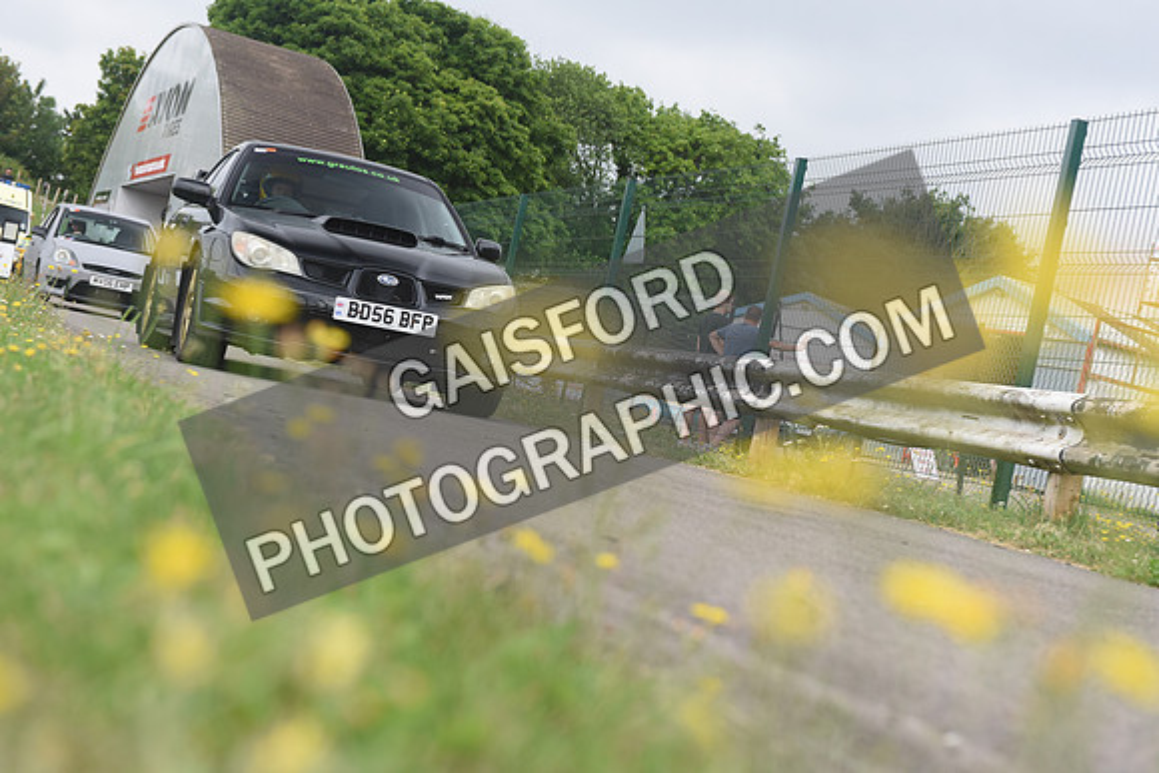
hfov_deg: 32.4
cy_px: 386
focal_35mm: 62
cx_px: 580
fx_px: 1996
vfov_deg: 21.9
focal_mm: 62
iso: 1250
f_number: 5.6
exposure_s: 1/1000
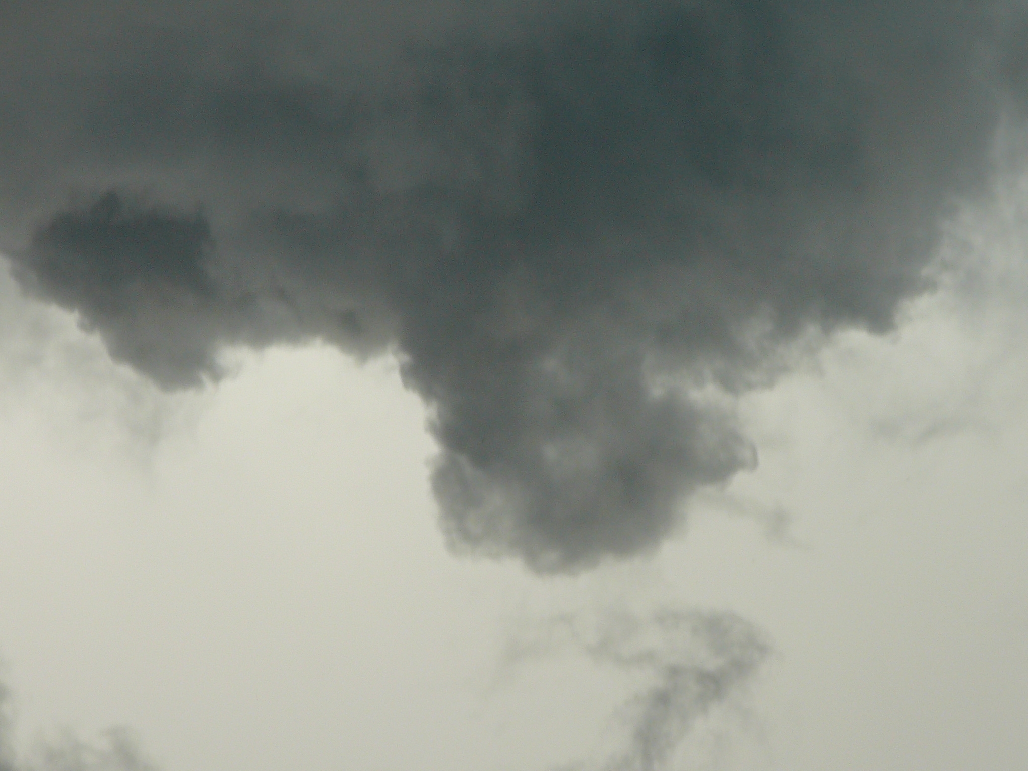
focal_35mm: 255
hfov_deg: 7.8
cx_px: 514
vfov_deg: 5.8
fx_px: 7573
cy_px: 386
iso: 80
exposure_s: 1/60
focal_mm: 30.3
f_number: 4.1
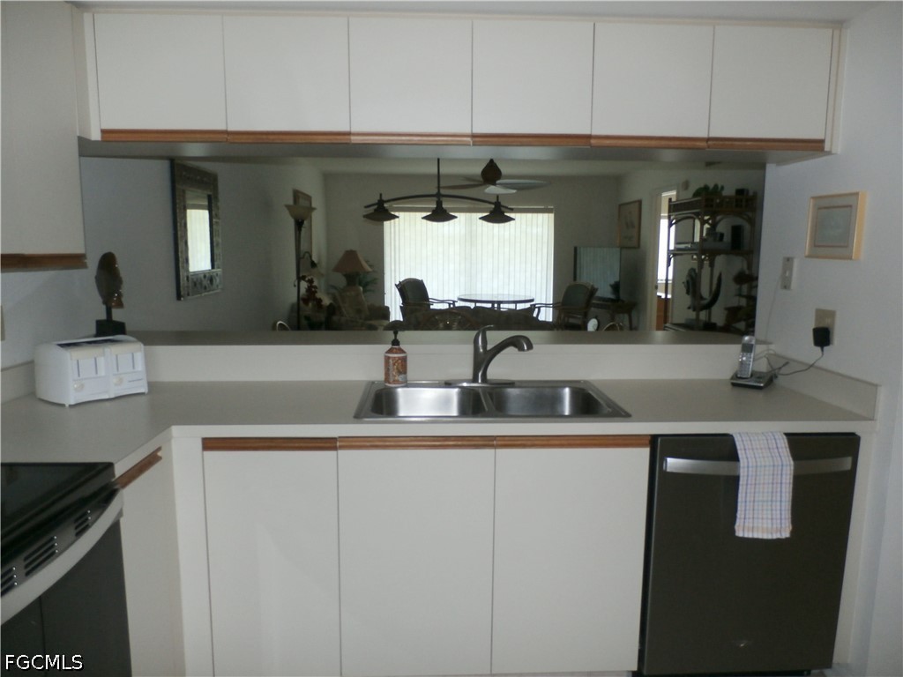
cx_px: 452
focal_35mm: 25
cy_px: 338
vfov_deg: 54.9
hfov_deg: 69.4
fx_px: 652
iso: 200
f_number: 3
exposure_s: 1/30
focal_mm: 4.5
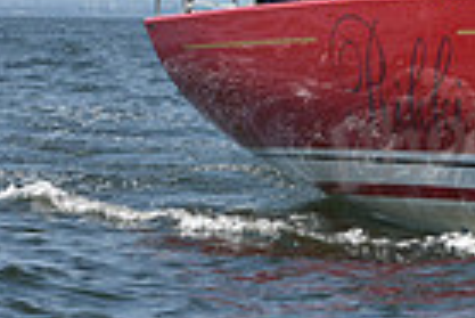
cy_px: -121
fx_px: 5508
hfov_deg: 4.8
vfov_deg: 3.3
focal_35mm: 417
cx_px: 988
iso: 250
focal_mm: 100
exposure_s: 1/1250
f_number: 8
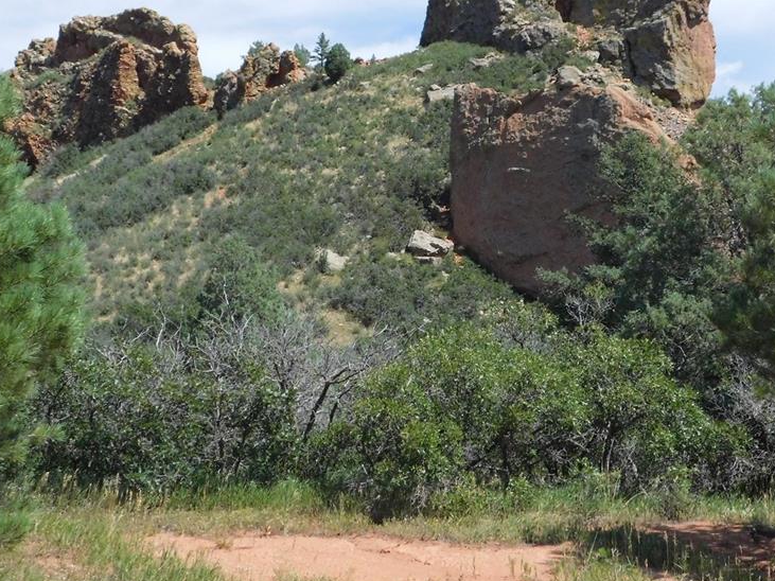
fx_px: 1410
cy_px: 202
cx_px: 441
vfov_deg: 23.2
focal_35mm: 63
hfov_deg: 30.7
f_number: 7.4
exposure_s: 1/1500
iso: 800
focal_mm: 8
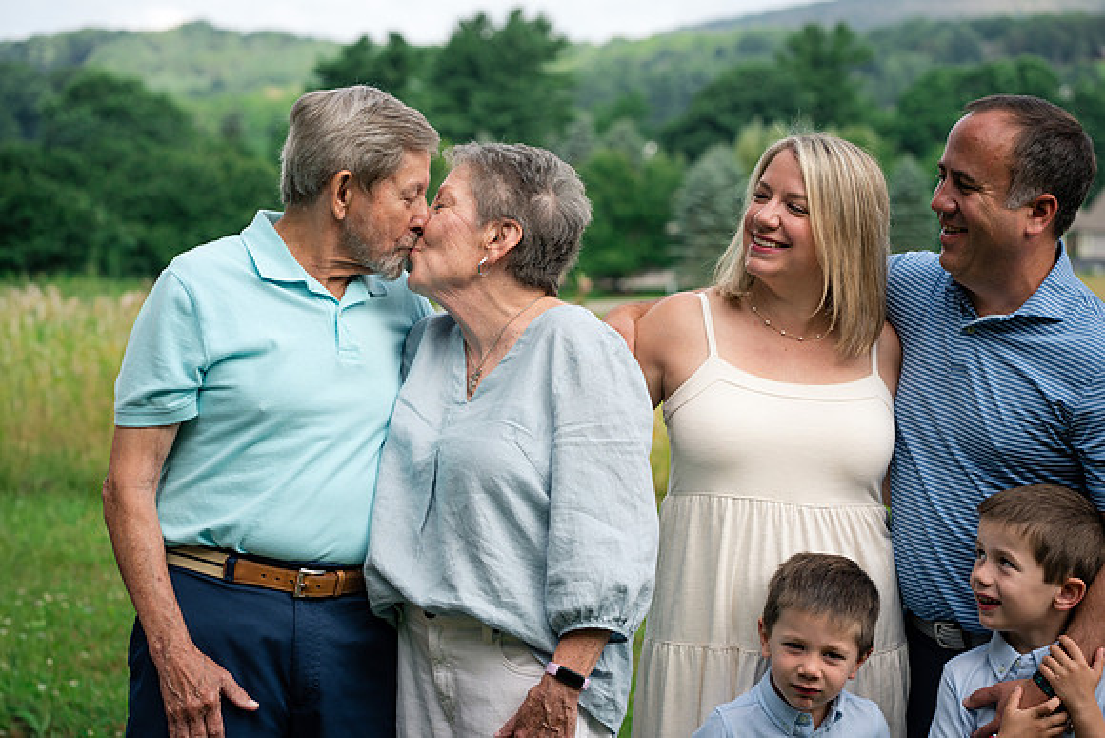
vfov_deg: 16.1
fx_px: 2610
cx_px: 552
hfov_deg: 23.9
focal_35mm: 85
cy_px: 369
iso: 200
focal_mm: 85
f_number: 4.5
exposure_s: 1/500
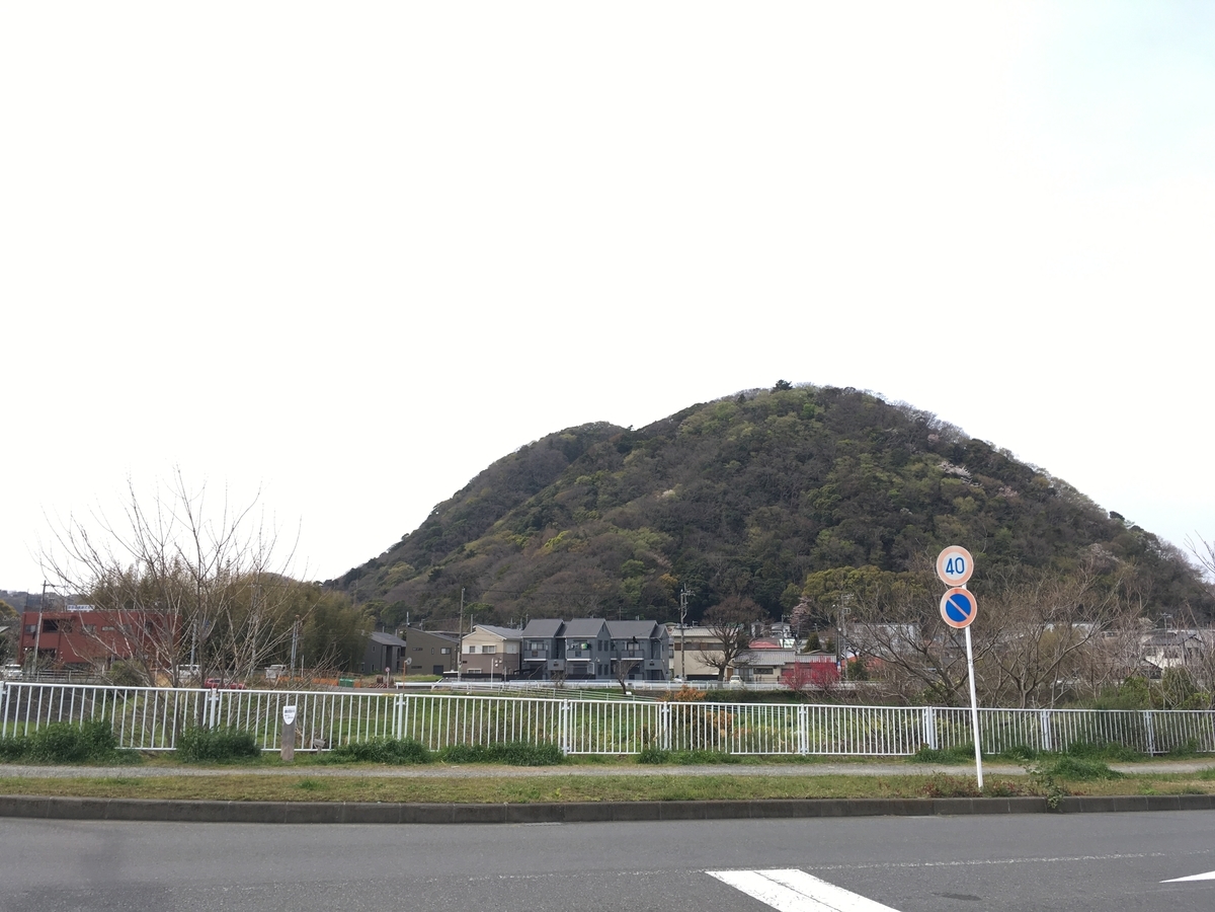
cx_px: 608
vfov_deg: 48.2
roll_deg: +0.3
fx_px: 1018
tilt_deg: +11.4
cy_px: 456
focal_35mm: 29
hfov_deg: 61.7
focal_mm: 4.15
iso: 25
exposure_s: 1/591
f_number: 2.2
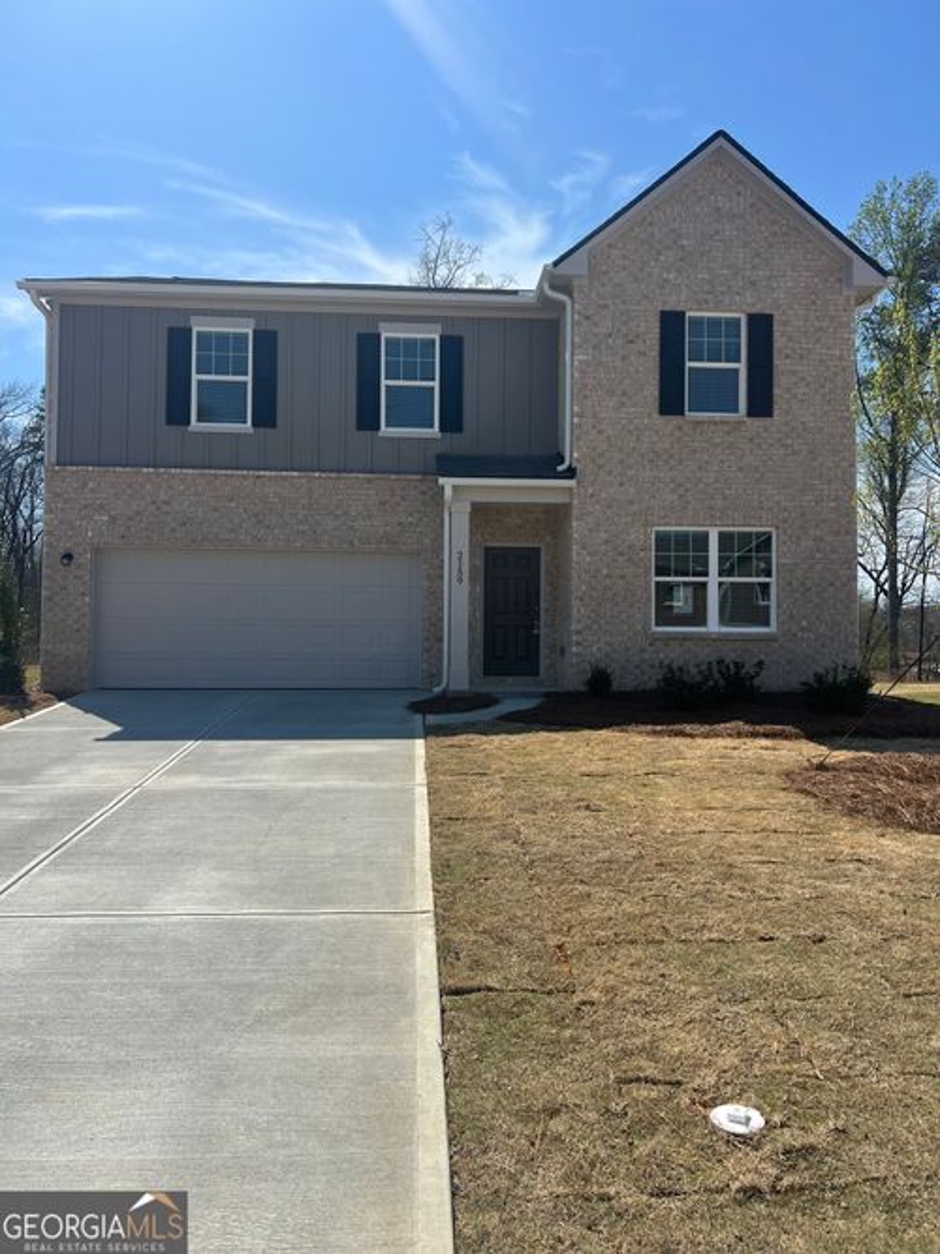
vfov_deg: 67.3
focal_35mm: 26
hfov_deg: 53.0
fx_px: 942
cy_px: 627
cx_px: 470
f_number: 1.5
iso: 50
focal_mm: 5.7
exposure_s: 1/5882
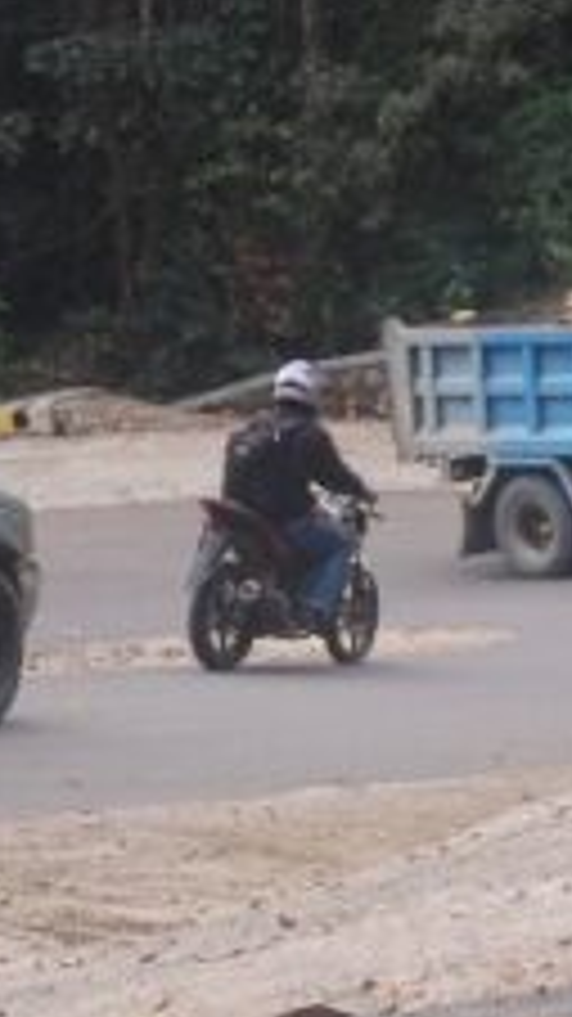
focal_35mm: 226
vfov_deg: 9.5
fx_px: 6098
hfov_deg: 5.4
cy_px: 511
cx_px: 401
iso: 200
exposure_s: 1/160
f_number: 6.3
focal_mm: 50
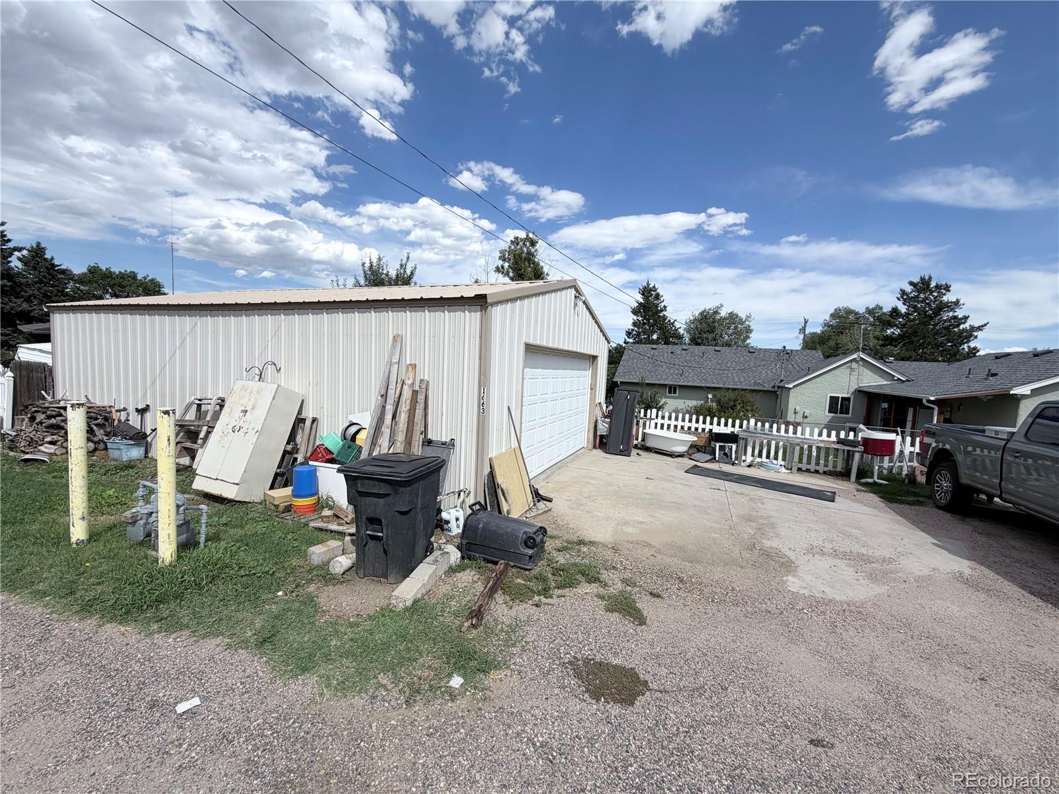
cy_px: 397
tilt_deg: -6.0
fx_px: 428
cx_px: 530
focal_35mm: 14
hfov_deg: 102.1
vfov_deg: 85.7
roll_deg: -3.2
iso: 20
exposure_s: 1/1167
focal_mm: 2.22
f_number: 2.2
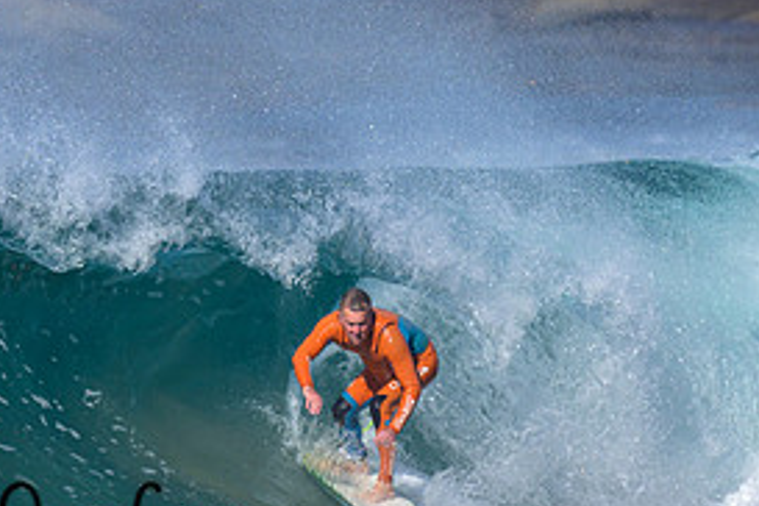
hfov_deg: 0.9
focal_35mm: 2333
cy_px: 390
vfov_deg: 0.6
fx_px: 49184
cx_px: 235
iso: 250
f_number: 6.3
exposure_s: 1/2000
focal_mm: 800
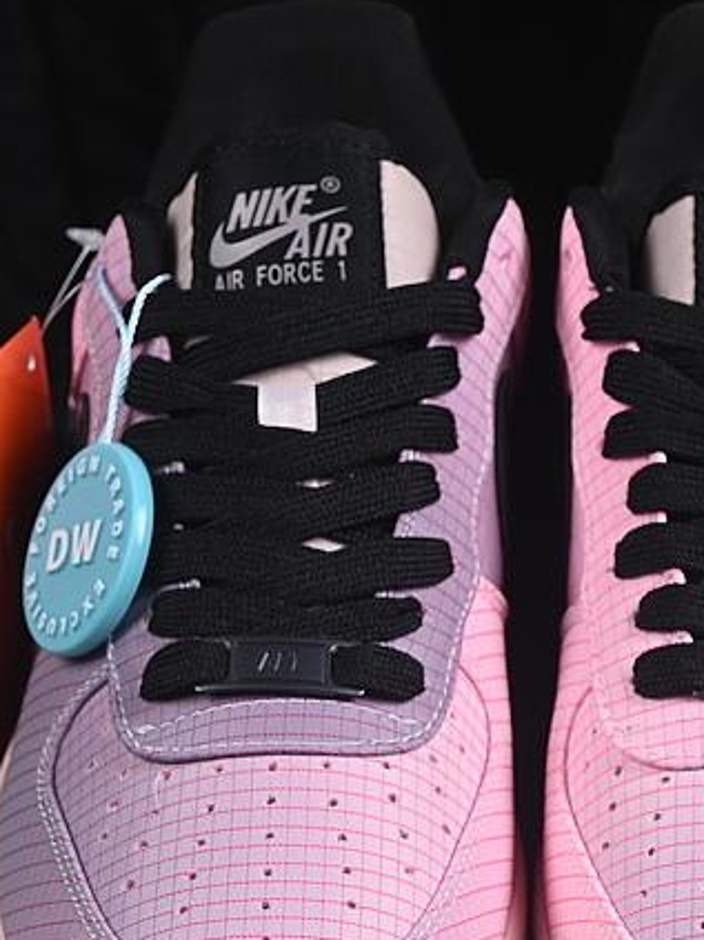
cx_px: 542
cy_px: 769
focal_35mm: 184
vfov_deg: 10.7
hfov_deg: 8.1
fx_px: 4992
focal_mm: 50
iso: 160
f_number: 8
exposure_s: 1/80
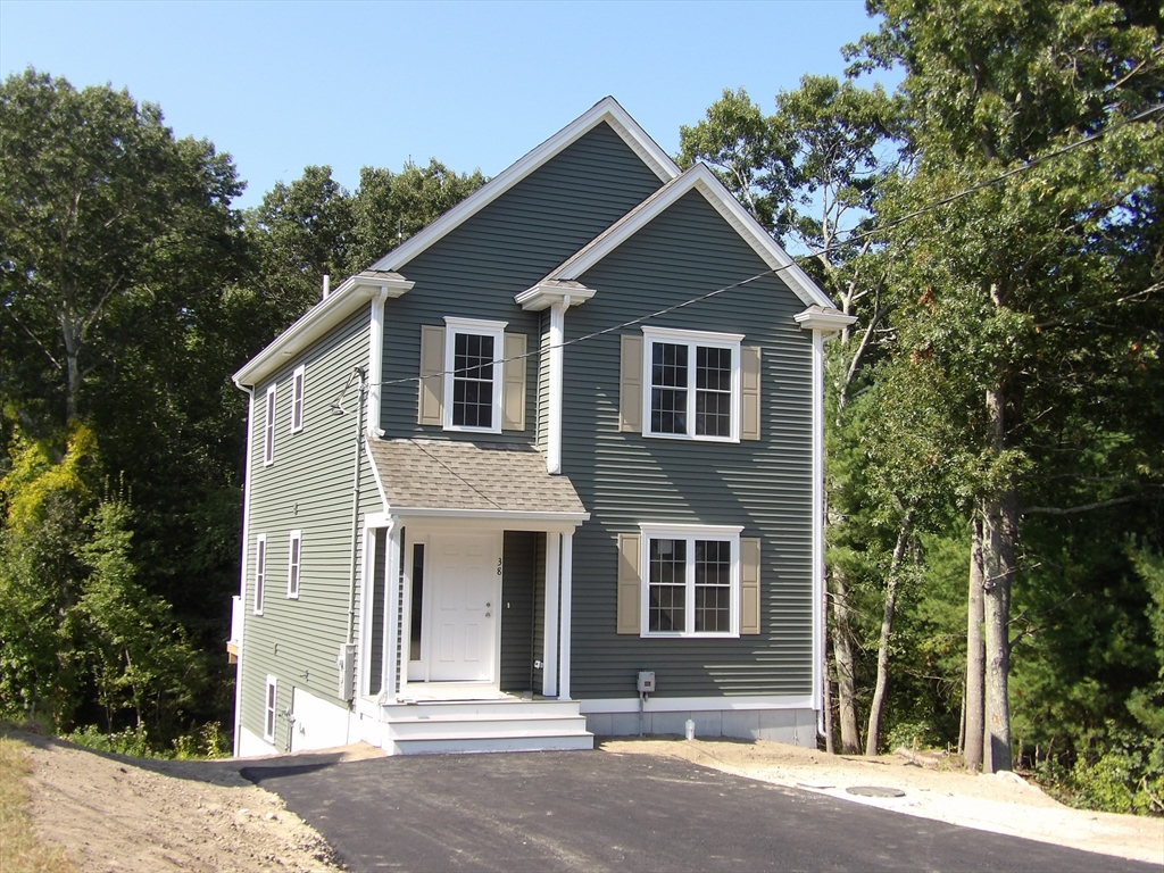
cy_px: 436
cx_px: 582
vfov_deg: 36.8
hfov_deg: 47.9
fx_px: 1311
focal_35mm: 39
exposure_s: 1/573
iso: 100
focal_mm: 7
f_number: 3.2
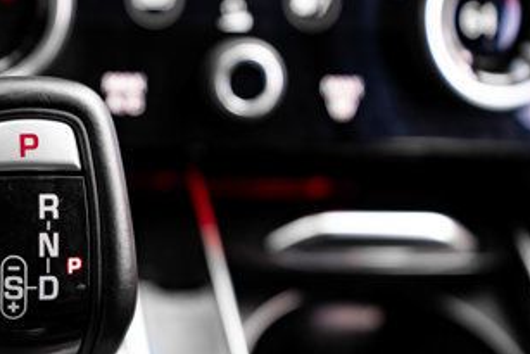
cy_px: 255
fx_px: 1105
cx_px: 38
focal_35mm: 75
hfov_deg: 26.0
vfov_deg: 18.1
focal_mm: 36
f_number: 2.8
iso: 500
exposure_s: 1/200
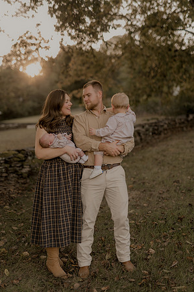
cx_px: 97
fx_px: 405
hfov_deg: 26.9
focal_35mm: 50
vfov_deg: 39.6
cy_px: 146
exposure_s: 1/400
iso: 160
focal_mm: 50
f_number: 1.8
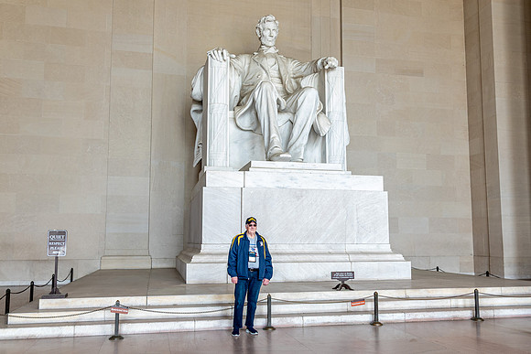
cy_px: 191
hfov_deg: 58.1
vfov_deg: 40.6
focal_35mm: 32
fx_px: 478
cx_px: 267
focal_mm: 24
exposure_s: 1/125
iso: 500
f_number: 4
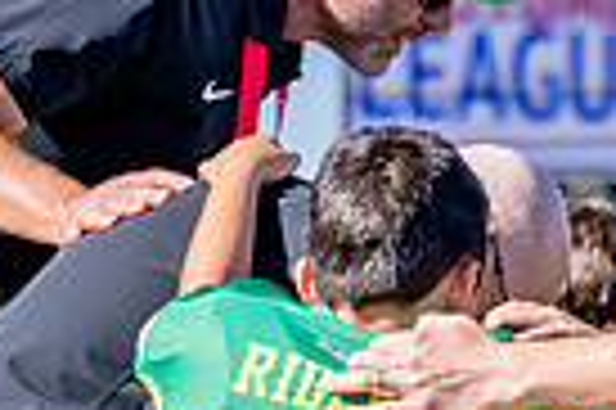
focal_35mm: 400
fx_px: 6836
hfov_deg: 5.1
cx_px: 768
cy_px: 443
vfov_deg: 3.4
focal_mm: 70
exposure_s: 1/4000
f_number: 2.8
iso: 250
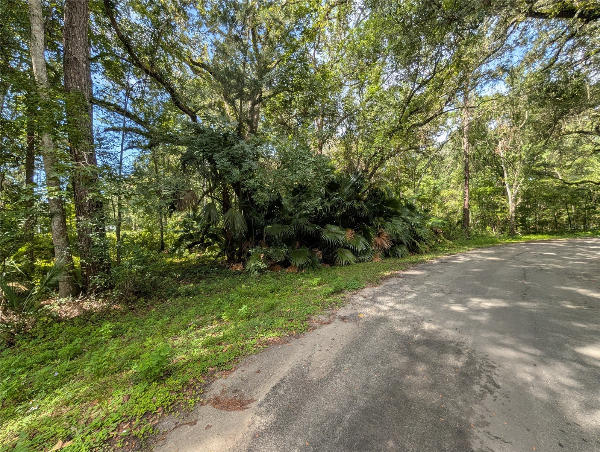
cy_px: 226
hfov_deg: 110.5
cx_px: 300
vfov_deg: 94.6
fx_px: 208
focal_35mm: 12
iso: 43
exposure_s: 1/750
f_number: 1.7
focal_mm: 2.02
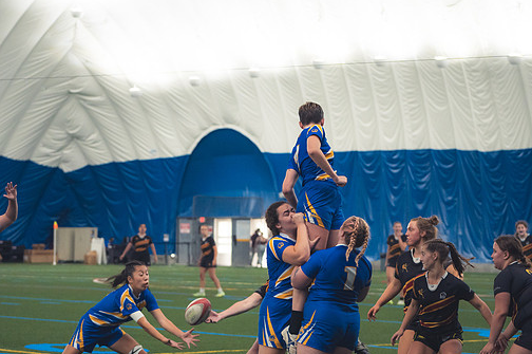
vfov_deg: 10.6
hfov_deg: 15.9
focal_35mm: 129
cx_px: 238
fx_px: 1904
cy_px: 182
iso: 1600
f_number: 2.8
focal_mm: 75
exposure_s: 1/320
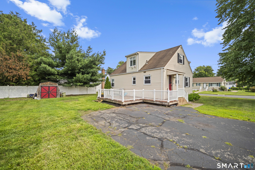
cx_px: 128
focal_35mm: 14
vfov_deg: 81.2
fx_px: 99
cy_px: 85
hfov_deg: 104.3
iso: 320
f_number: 8
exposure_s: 1/250
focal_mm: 14
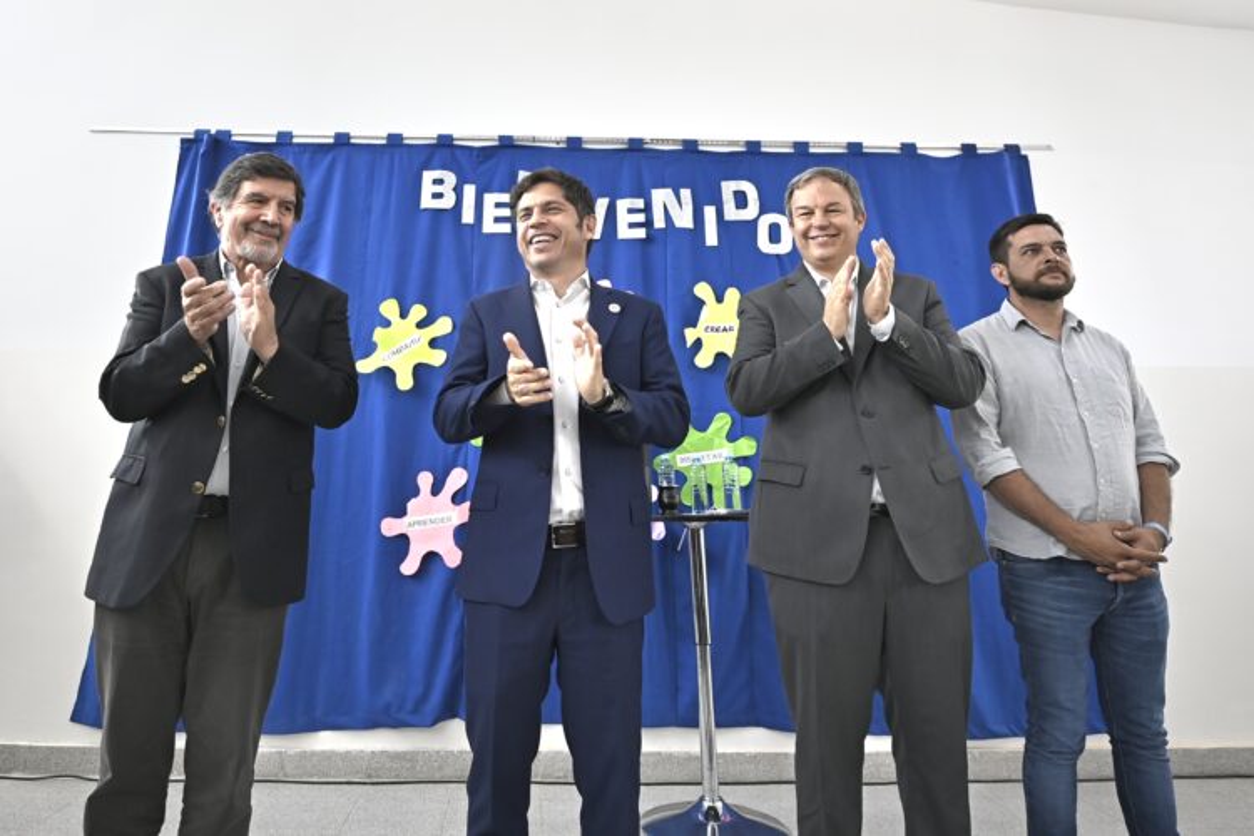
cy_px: 418
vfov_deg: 81.2
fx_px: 488
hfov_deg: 104.3
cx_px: 627
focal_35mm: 14
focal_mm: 14
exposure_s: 1/500
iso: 1250
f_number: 2.8
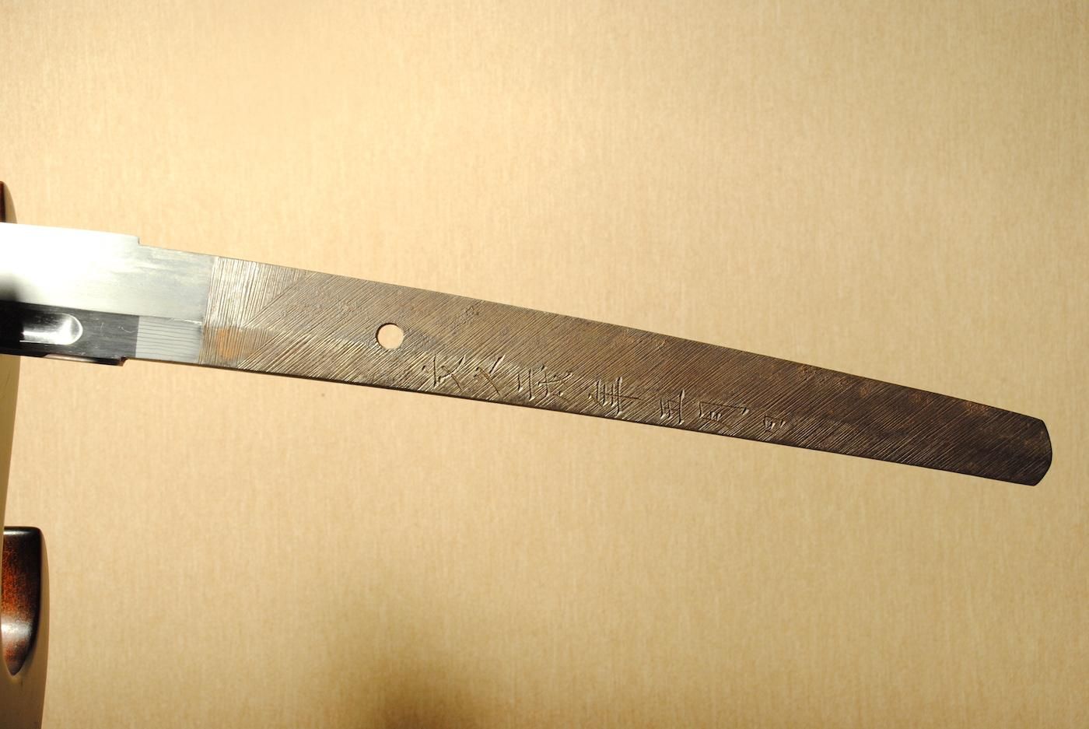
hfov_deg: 35.0
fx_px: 1726
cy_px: 364
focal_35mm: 57
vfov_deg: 23.8
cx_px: 544
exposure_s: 1/2
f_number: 11
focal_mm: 38
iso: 400
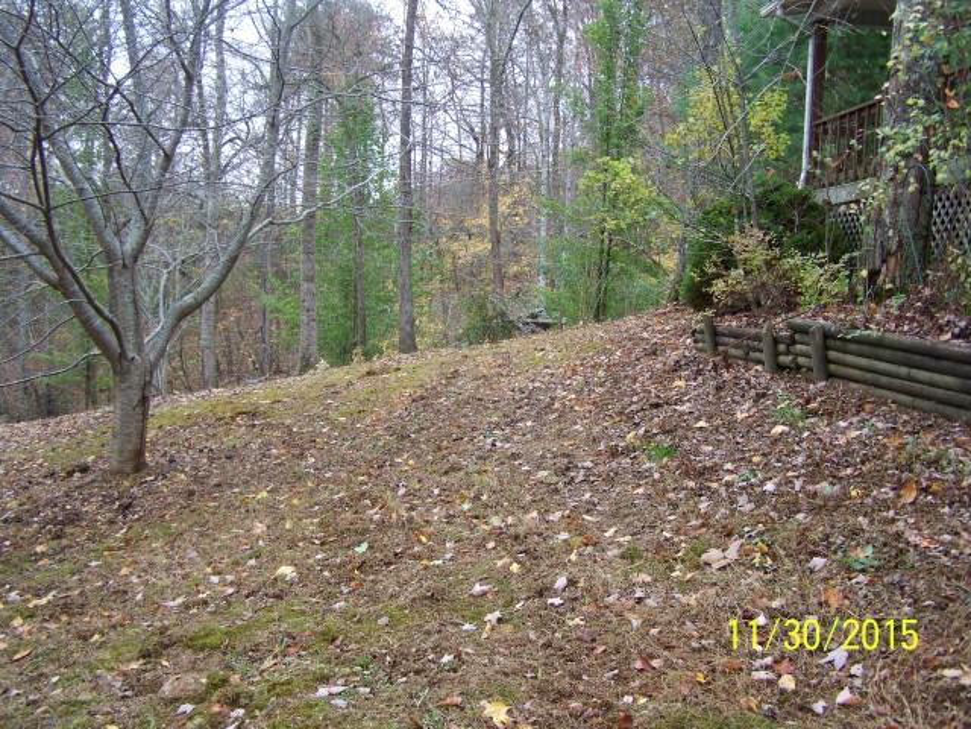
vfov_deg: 37.7
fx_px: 1066
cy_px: 364
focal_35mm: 38
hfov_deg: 49.0
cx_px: 486
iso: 100
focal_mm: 6.3
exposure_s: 1/60
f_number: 2.8
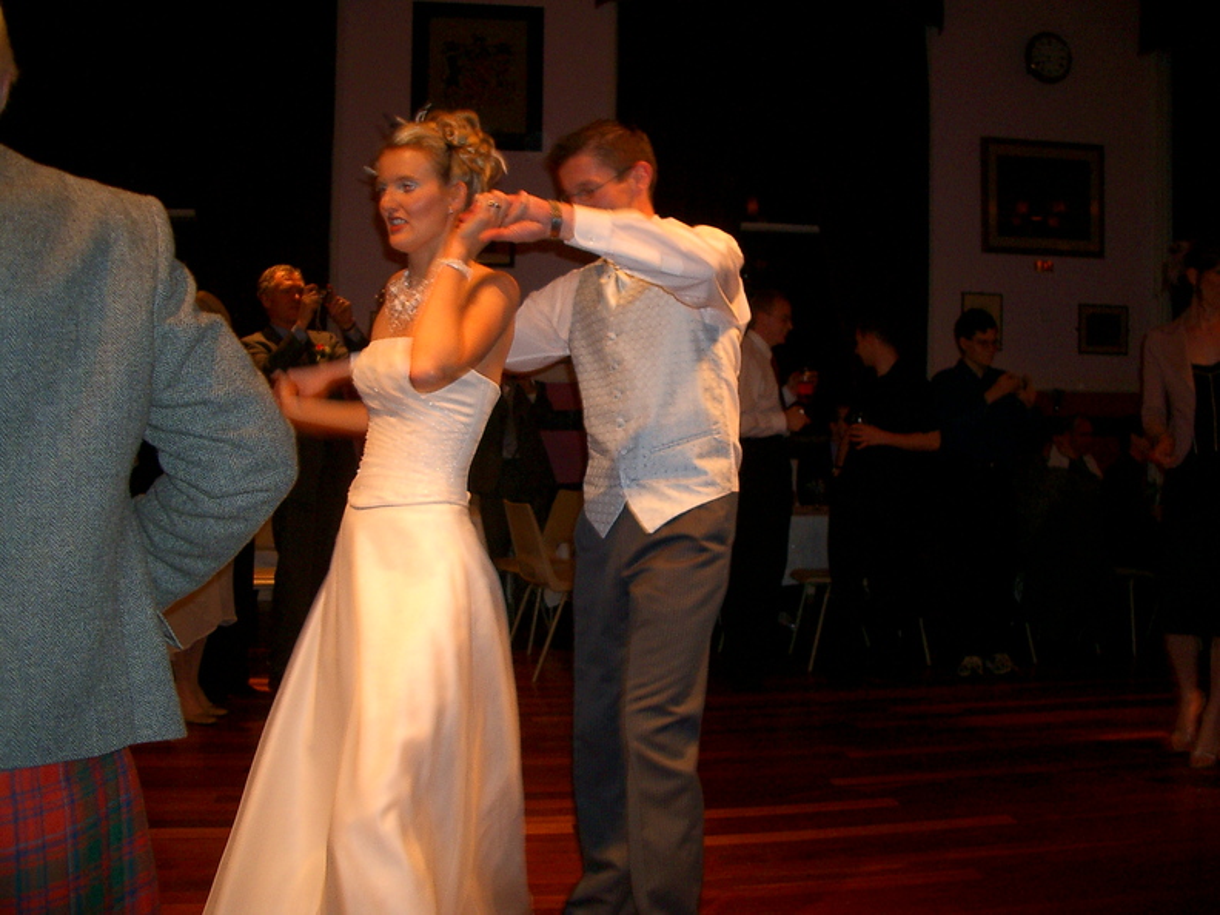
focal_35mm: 35
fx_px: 1234
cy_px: 458
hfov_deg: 52.6
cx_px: 610
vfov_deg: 40.7
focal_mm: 5.8
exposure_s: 1/40
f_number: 2.6
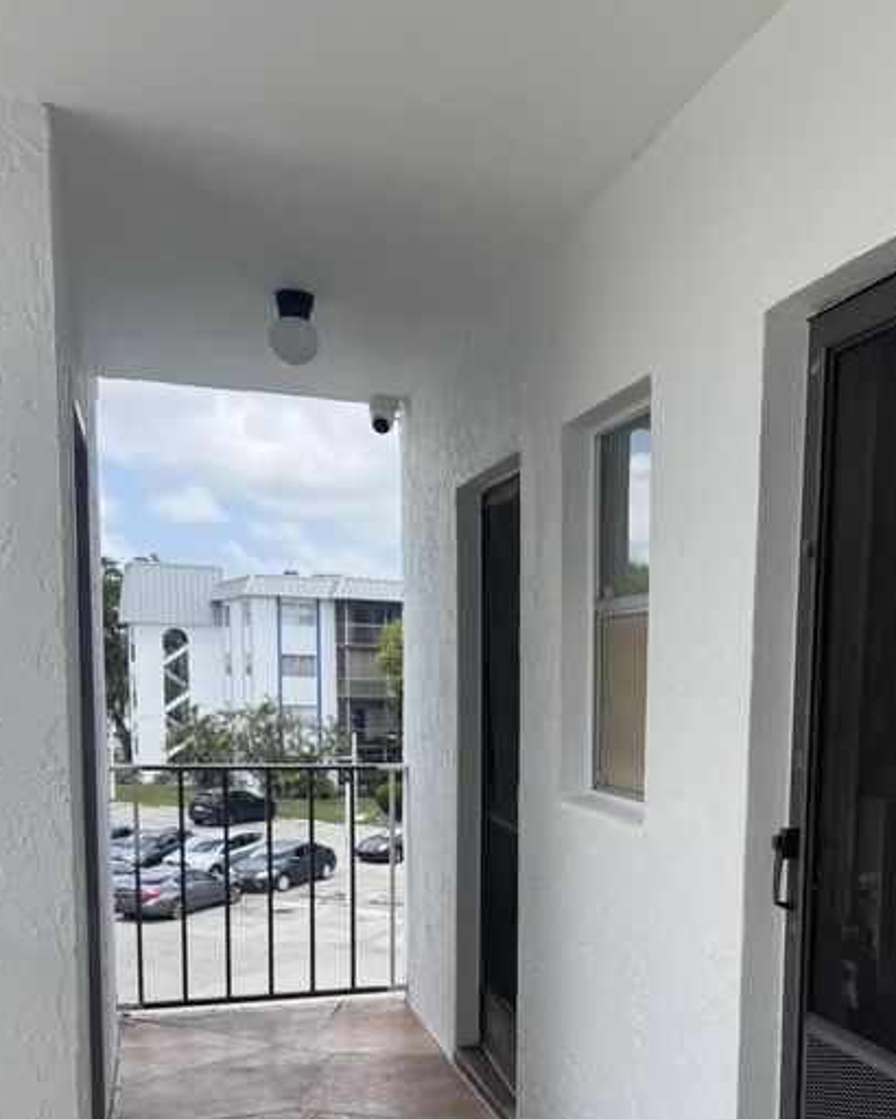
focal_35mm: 39
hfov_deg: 37.5
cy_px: 843
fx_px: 1292
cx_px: 649
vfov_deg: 45.2
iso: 80
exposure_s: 1/1488
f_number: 1.78
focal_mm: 6.76
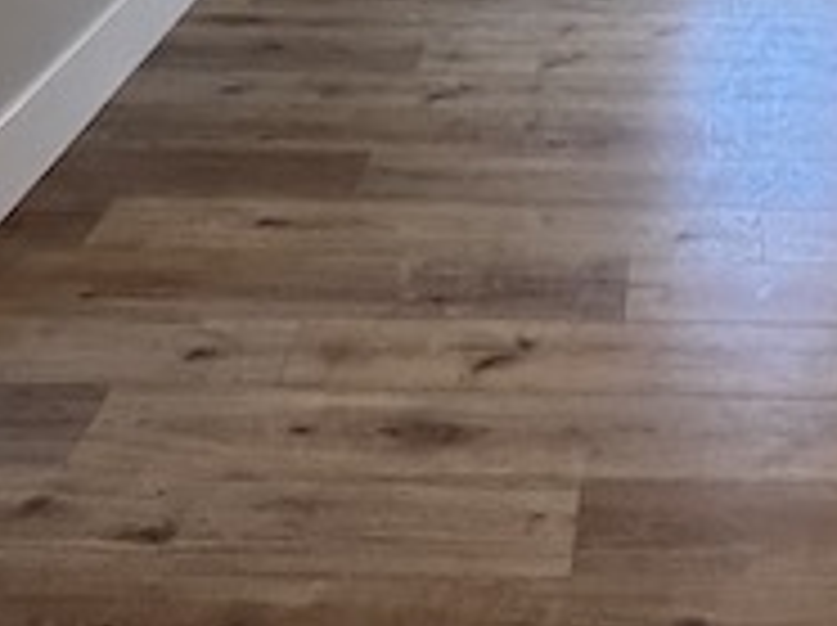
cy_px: -347
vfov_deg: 21.3
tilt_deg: -4.3
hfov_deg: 33.0
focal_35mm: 56
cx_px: 716
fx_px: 1352
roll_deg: -2.2
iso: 100
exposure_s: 1/120
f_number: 1.8
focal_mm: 1.57
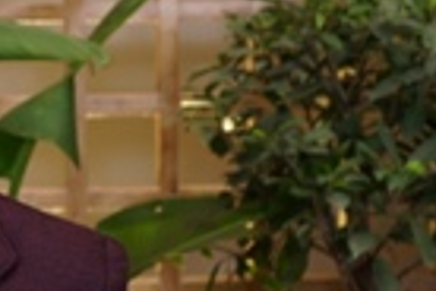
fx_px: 2240
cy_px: 153
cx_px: -104
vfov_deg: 7.4
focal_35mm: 185
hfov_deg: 10.9
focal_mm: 38
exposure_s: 1/80
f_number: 4.5
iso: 320
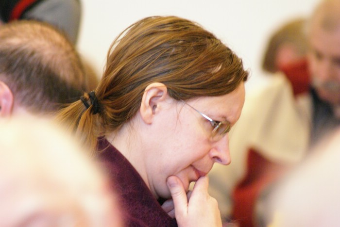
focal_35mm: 420
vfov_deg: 3.3
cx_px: 170
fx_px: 3970
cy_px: 114
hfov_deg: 4.9
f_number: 5.6
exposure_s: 1/4
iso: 1600
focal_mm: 280
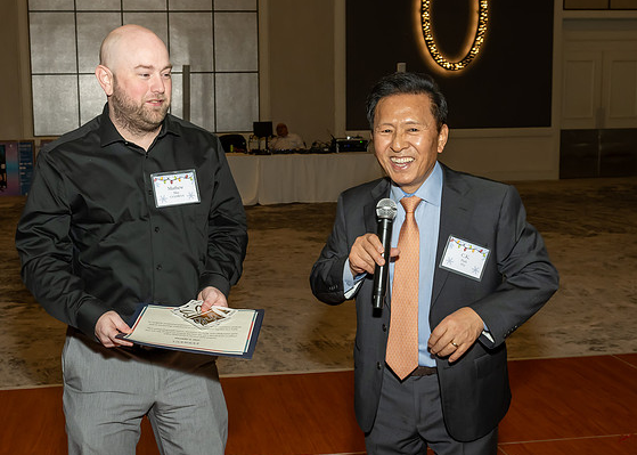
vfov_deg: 28.8
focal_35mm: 49
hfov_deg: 39.4
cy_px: 219
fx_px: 886
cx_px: 266
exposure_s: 1/250
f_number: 7.1
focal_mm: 26
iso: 1000
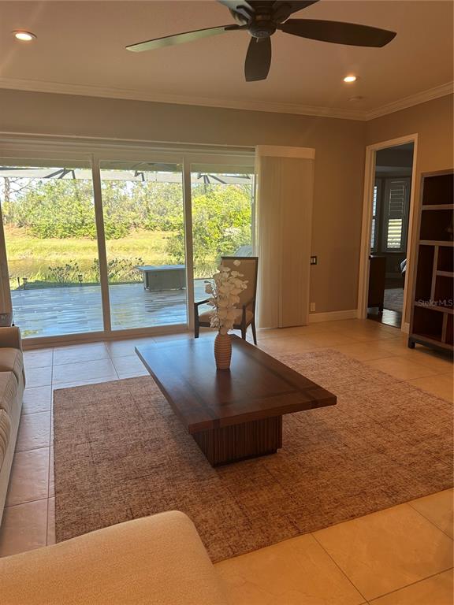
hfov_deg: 56.8
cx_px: 227
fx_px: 420
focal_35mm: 24
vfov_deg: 71.6
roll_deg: +0.1
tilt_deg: -9.1
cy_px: 302
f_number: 1.78
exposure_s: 1/120
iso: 64
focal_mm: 6.86
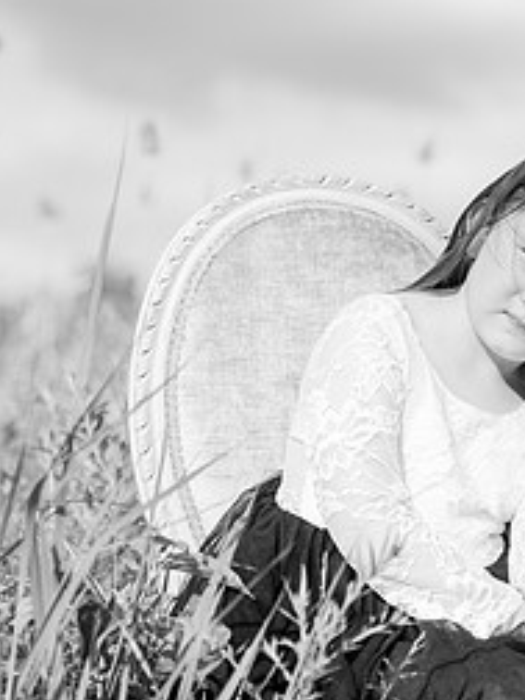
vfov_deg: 9.6
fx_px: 4166
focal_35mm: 206
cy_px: 296
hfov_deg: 7.2
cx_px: 553
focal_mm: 90
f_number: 3.2
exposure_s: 1/2000
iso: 250
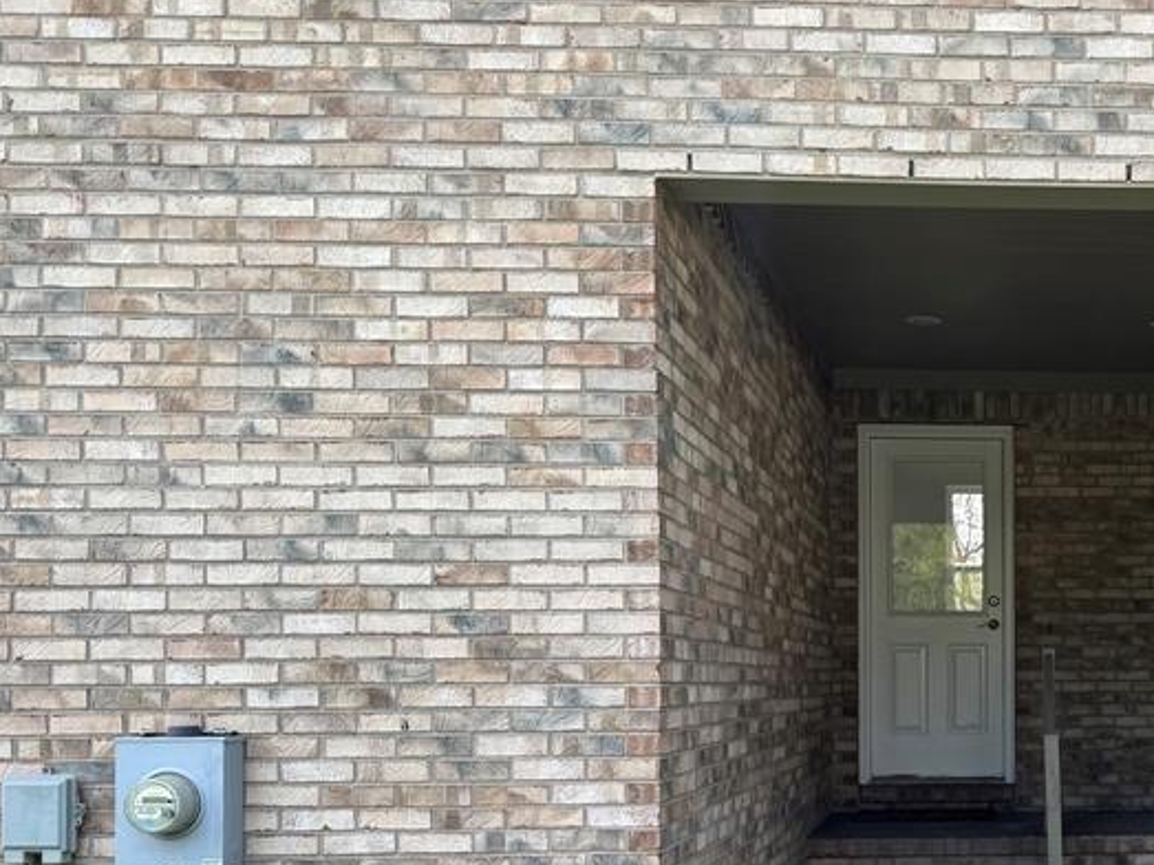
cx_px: 1072
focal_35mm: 47
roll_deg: +0.6
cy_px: 680
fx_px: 1566
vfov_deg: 30.2
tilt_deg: +0.5
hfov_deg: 37.4
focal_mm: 6.76
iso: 80
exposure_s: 1/750
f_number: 1.78
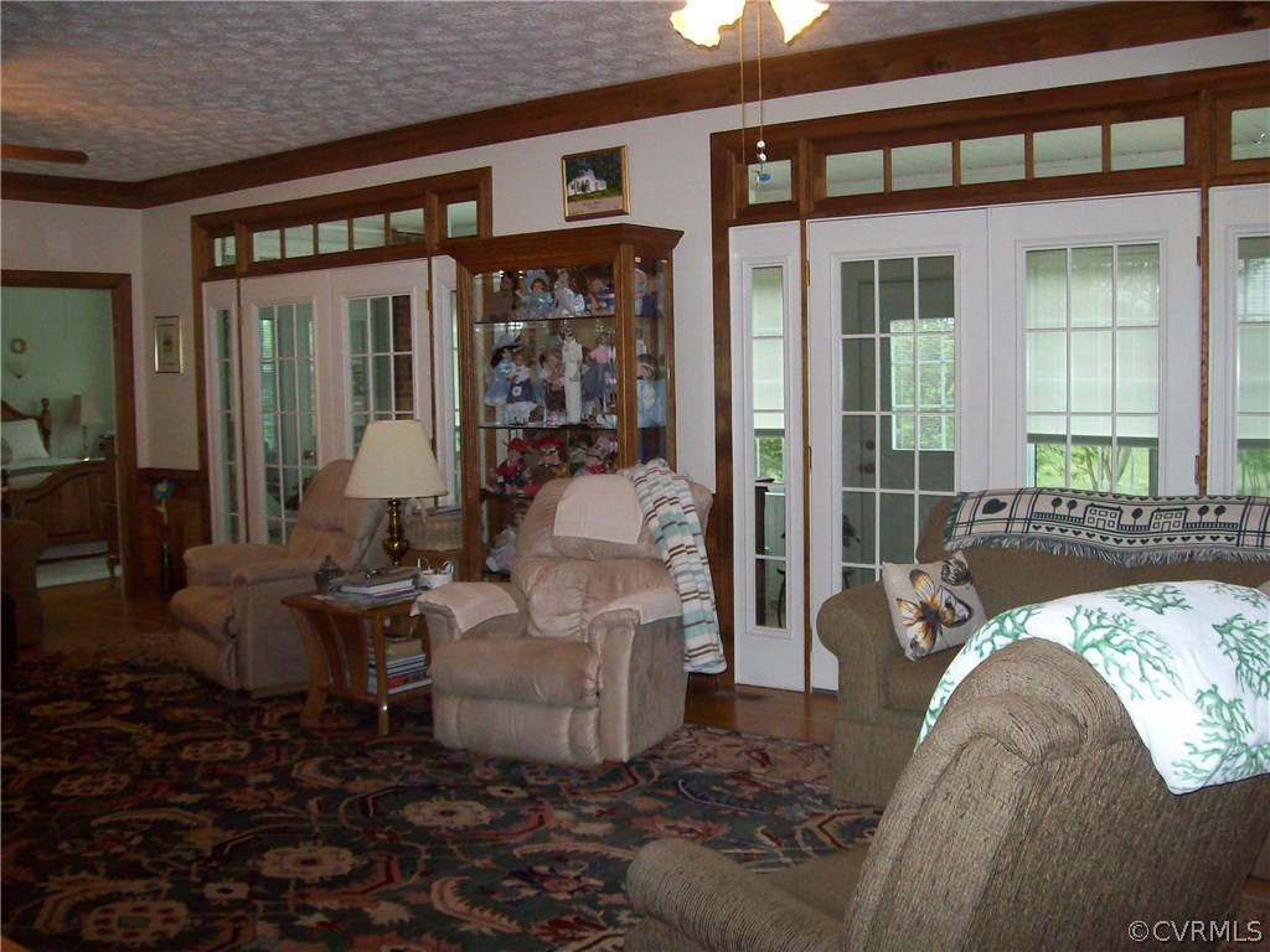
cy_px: 476
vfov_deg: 39.7
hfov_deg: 51.4
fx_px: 1321
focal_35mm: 36
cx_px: 635
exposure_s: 1/64
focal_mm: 6
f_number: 2.7
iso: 200
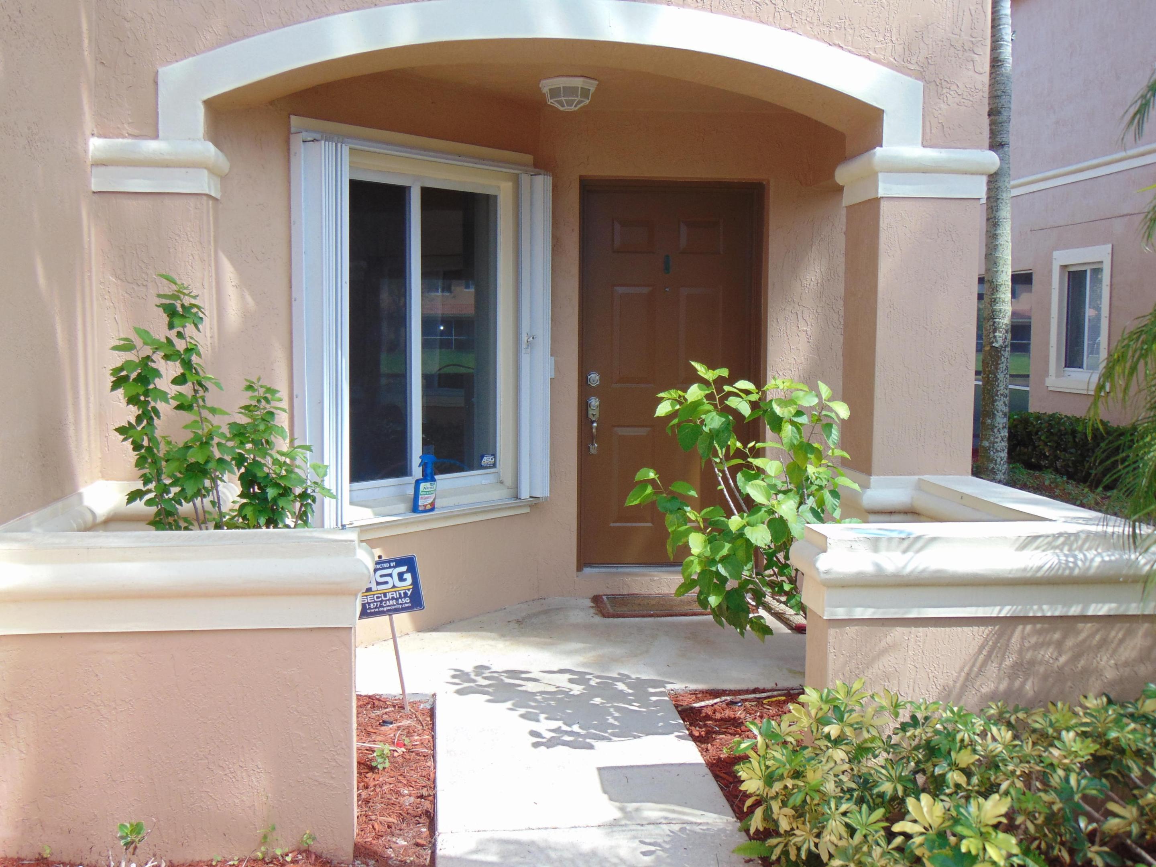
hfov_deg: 47.9
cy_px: 434
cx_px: 578
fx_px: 1302
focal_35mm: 39
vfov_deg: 36.8
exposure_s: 1/400
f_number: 3.3
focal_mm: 6.9
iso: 80
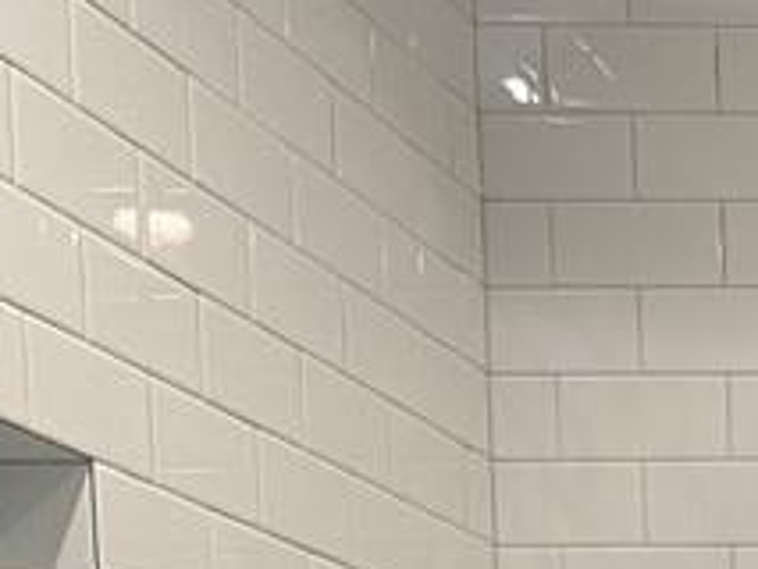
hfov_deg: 12.9
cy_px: 1298
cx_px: 1680
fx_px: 2739
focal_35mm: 125
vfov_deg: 10.5
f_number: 1.8
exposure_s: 1/60
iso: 100
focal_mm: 4.25
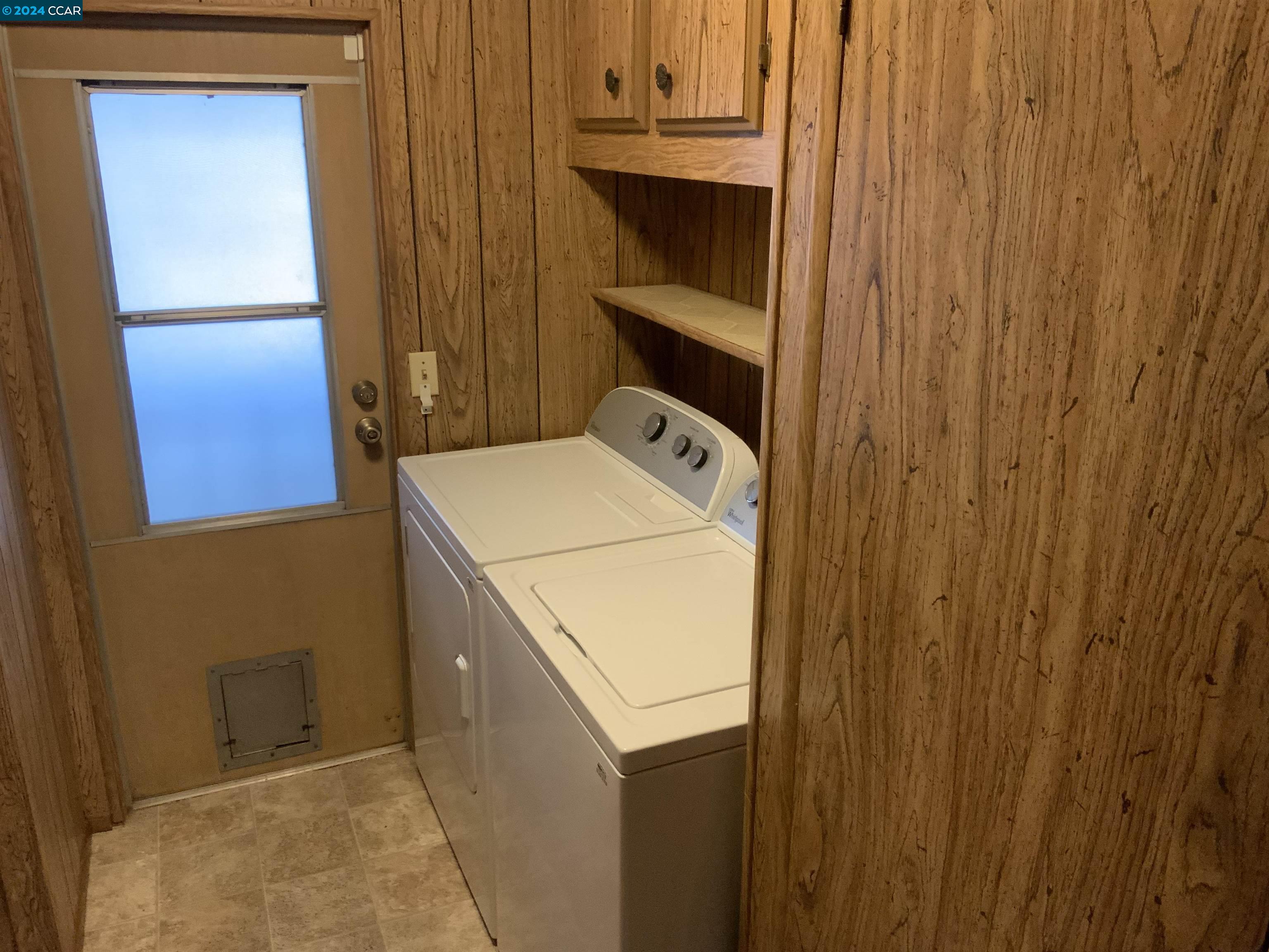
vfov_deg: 48.2
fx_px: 1063
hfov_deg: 61.7
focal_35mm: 29
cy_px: 476
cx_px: 634
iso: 250
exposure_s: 1/40
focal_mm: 3
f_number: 1.8
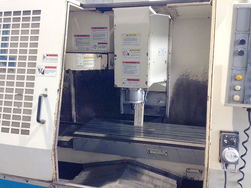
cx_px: 126
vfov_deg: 42.9
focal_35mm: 33
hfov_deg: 55.4
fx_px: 239
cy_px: 94
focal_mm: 4.12
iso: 200
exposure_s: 1/20
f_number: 2.4
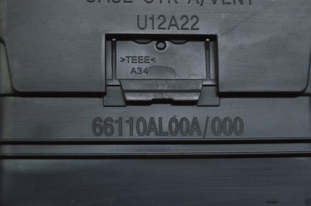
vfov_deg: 16.5
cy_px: 103
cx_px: 156
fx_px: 712
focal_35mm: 82
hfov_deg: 24.6
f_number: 5.6
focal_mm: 55
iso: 400
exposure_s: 1/60
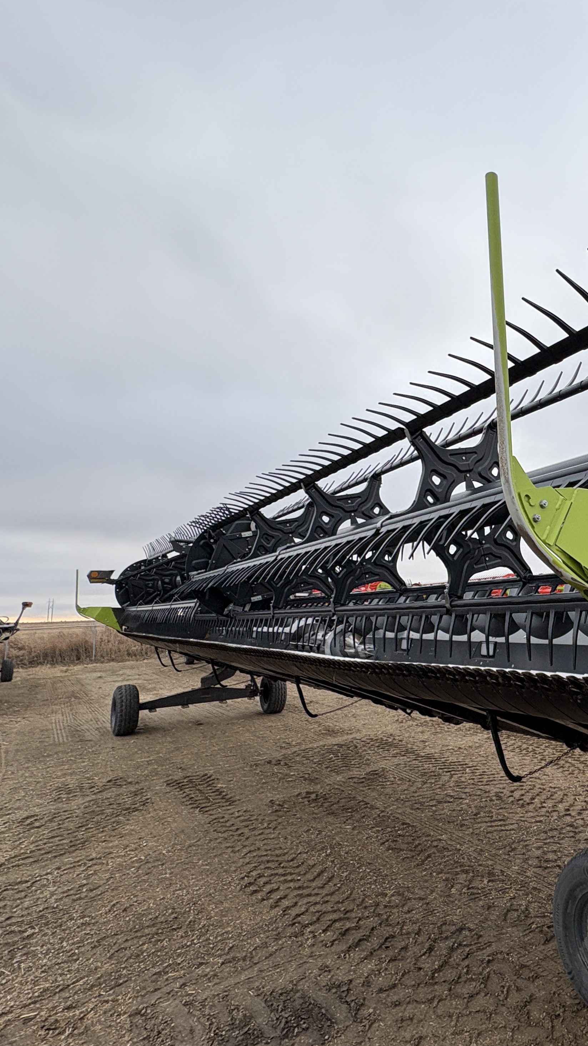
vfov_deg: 83.8
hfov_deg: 45.8
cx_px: 577
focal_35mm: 21
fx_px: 582
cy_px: 533
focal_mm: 2.22
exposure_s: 1/403
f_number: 2.2
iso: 40
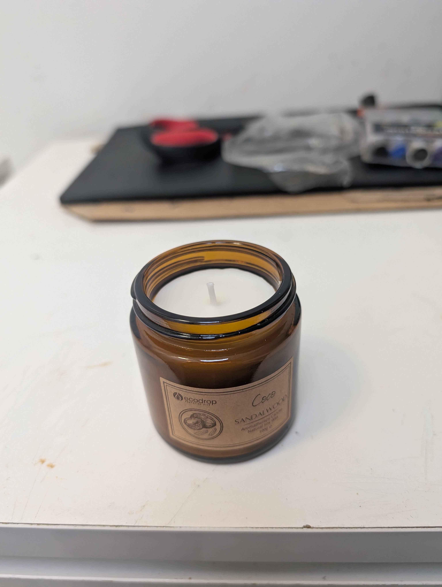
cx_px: 221
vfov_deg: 71.5
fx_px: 408
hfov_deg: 56.9
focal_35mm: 24
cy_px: 294
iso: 146
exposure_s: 1/100
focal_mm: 6.9
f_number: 1.68
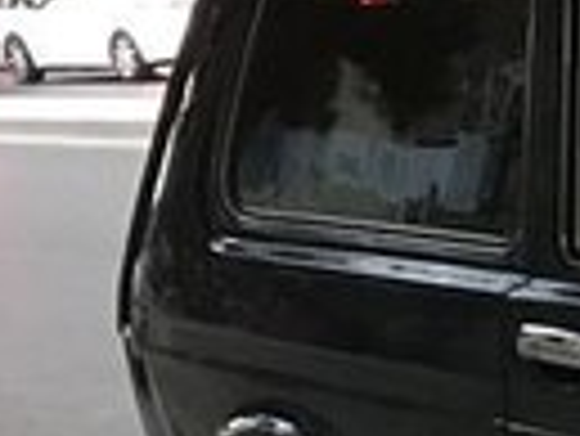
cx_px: 1295
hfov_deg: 11.8
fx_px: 2398
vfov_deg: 10.3
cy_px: 443
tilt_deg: -12.4
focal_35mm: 143
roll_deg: +3.6
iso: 100
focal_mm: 3.99
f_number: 1.8
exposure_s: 1/10
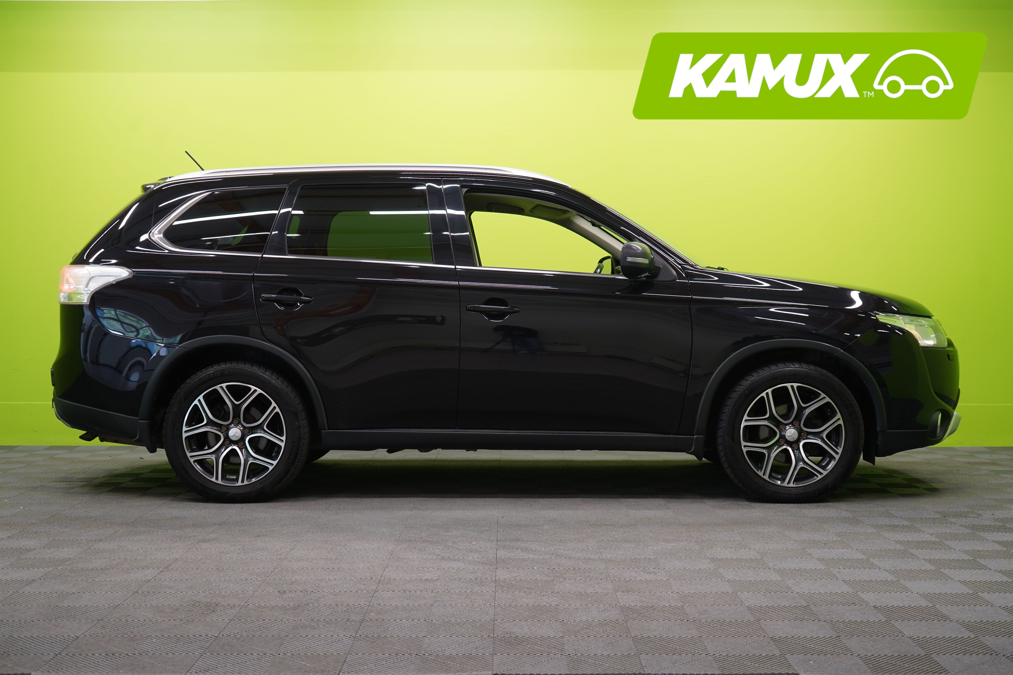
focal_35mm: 46
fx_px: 1294
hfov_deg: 42.7
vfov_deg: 29.2
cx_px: 506
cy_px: 338
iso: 400
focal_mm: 46
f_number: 5
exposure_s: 1/30
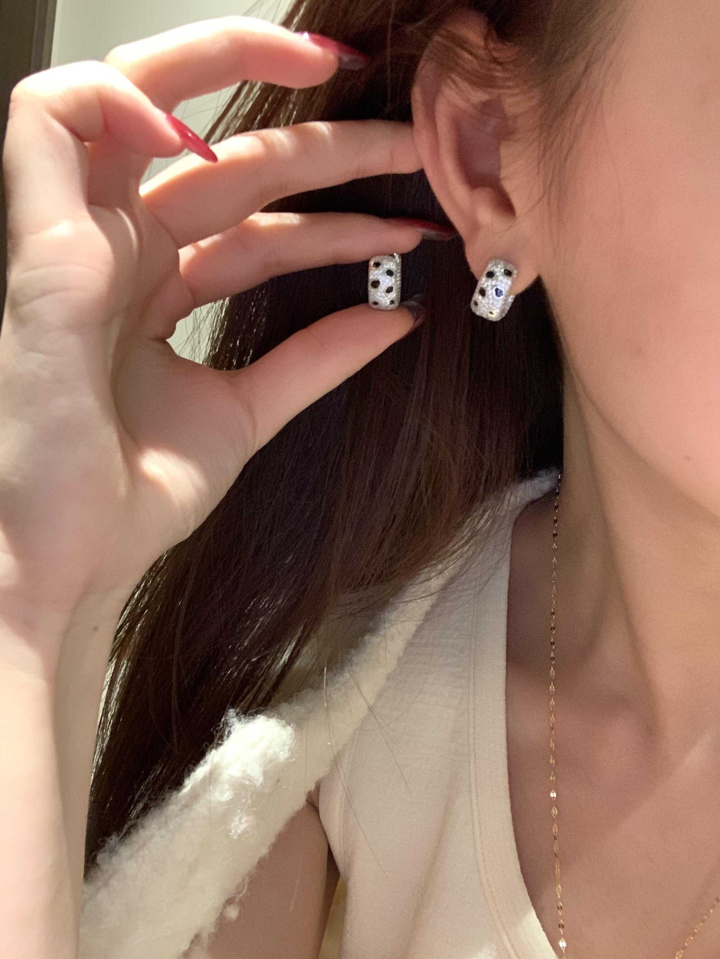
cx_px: 360
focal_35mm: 32
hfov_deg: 44.2
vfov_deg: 56.8
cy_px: 480
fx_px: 887
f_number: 2.2
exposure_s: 1/23
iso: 640
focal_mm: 2.87
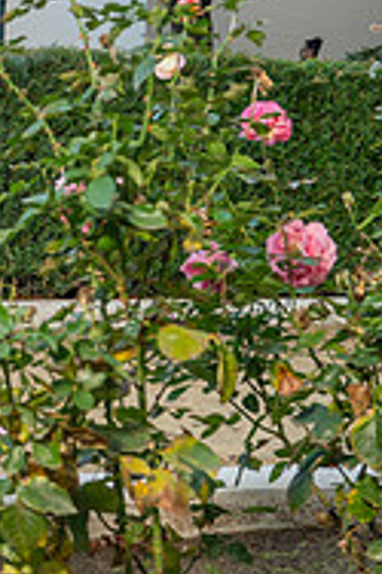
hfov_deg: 12.7
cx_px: -269
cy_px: 185
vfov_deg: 20.5
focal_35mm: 99
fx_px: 1579
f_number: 4.5
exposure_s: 1/200
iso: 320
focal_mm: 32
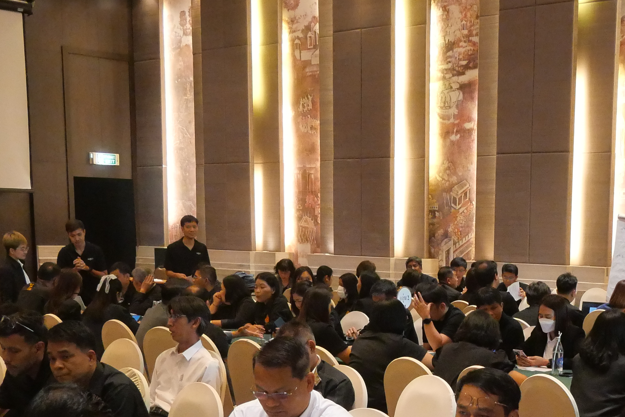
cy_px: 447
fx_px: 1129
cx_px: 491
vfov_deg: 20.1
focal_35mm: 65
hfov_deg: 30.3
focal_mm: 14
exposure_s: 1/125
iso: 3200
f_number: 4.5
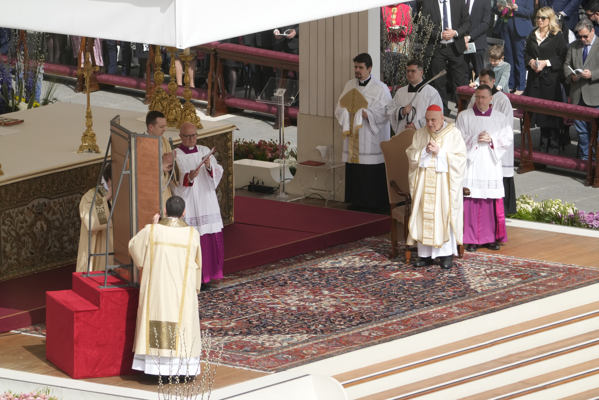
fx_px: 6655
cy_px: 200
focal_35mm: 400
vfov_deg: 3.4
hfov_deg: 5.2
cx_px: 300
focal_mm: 400
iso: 2000
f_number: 13
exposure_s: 1/1600
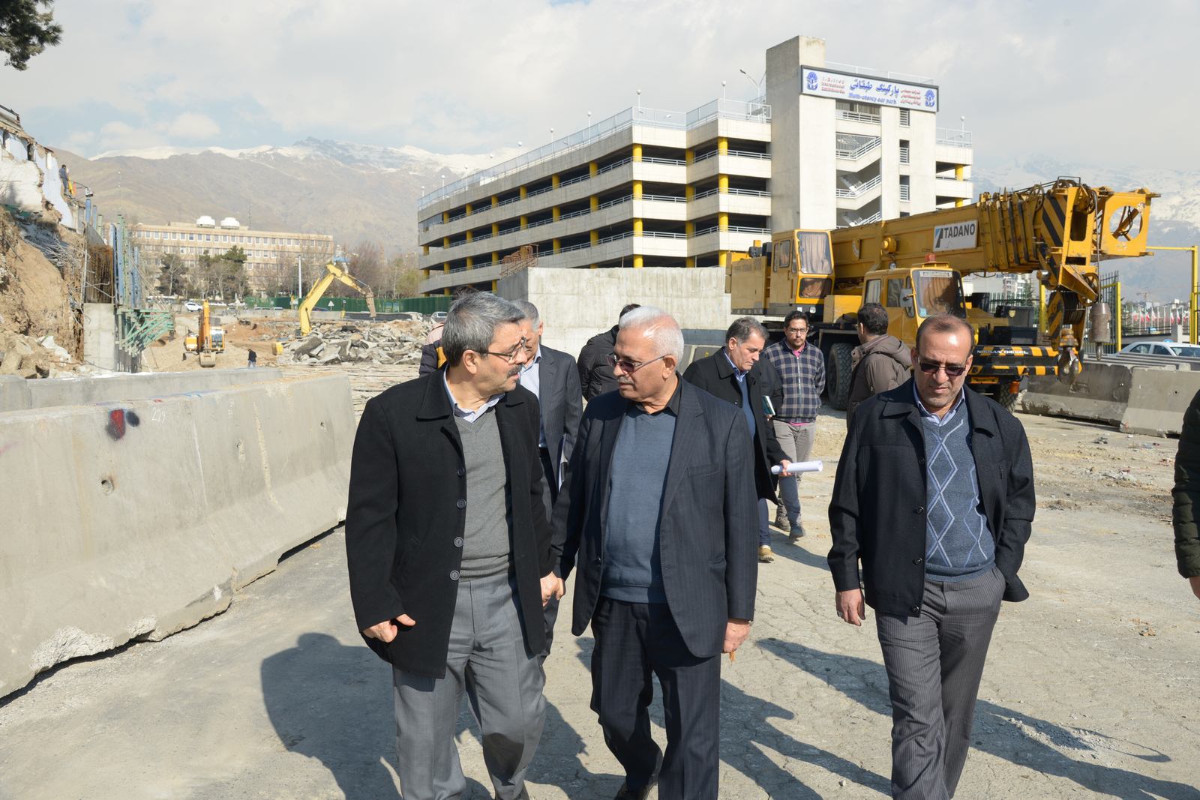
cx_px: 600
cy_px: 400
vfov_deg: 41.1
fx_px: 1067
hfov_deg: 58.7
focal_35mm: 32
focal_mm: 32
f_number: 9
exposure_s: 1/320
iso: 200
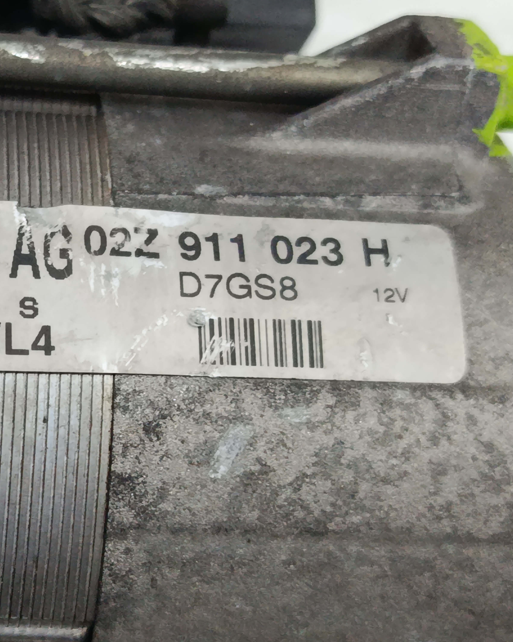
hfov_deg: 18.7
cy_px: 321
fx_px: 1537
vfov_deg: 23.6
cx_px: 87
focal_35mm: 81
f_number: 1.7
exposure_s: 1/50
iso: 1213
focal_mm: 5.24
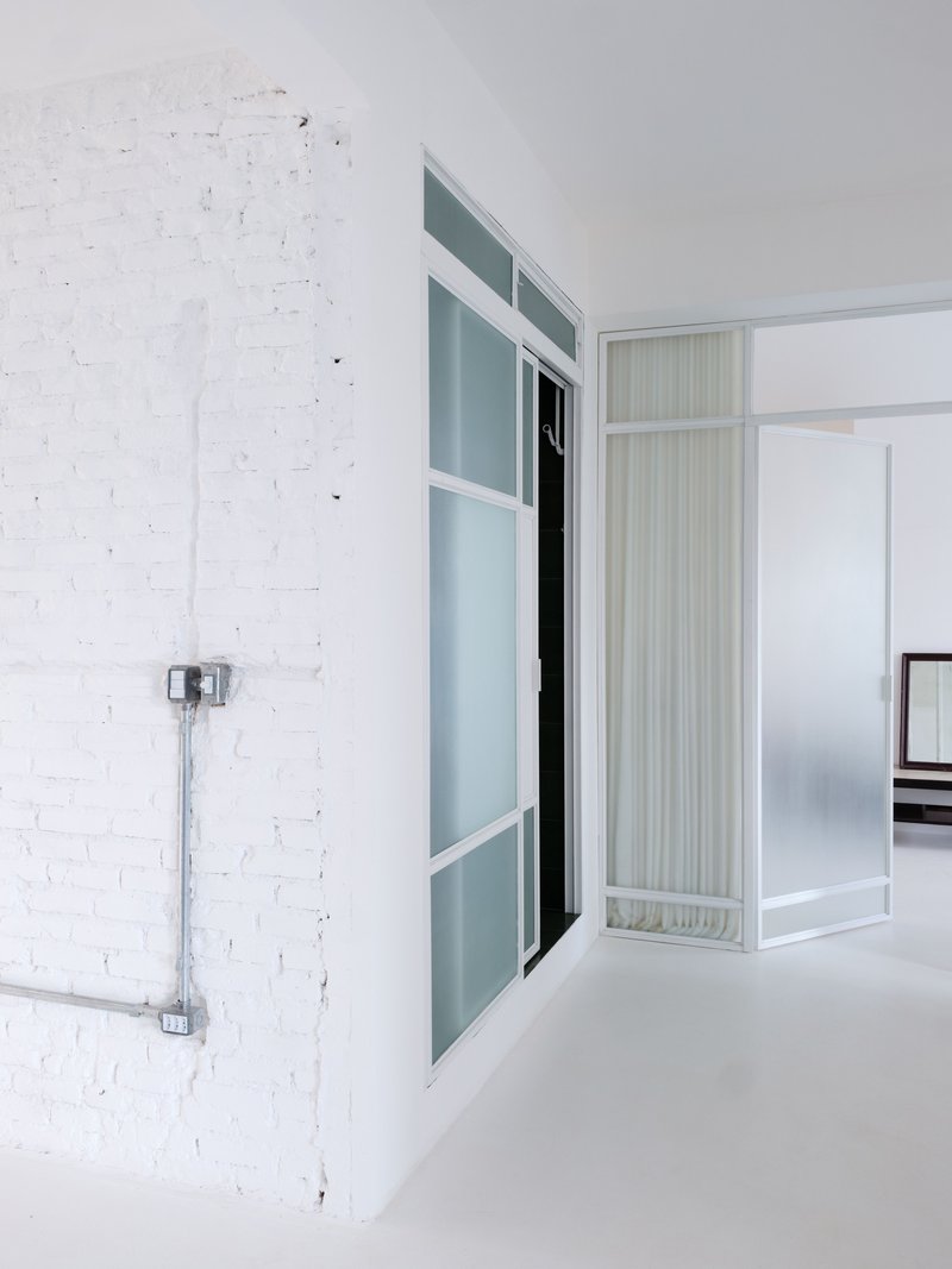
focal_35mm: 28
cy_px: 634
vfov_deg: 63.4
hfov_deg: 49.7
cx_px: 476
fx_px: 1027
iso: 400
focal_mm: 35
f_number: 20
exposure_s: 1/6
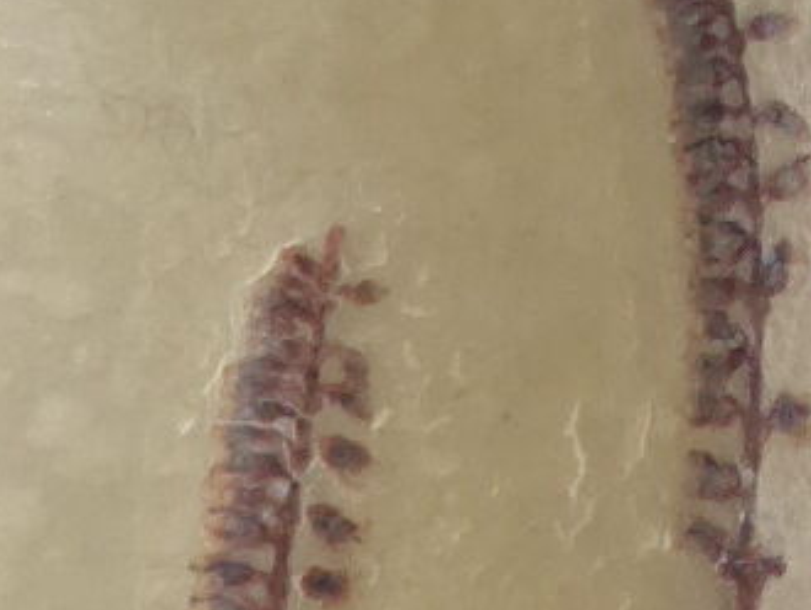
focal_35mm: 242
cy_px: 713
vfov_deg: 6.1
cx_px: 184
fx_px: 5674
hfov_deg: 8.2
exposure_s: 1/60
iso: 320
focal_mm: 6.9
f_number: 3.9
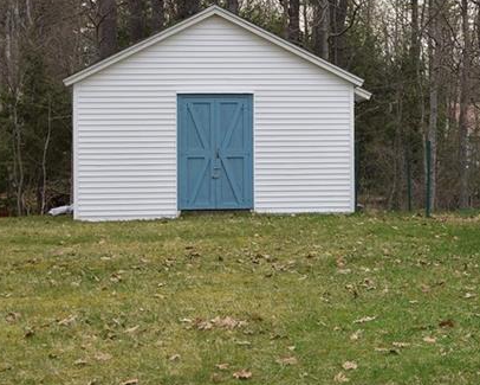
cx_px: 403
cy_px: 90
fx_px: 1108
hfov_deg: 24.0
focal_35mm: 78
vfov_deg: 19.5
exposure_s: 1/200
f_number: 7.1
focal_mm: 22
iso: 400
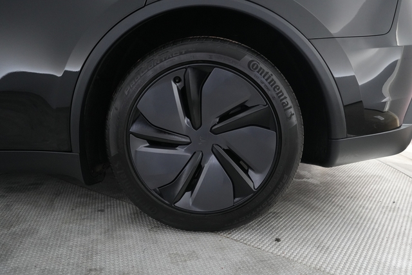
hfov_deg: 67.4
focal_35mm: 27
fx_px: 309
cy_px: 138
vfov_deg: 47.9
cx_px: 206
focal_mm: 27
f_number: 2.8
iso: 4000
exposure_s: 1/160
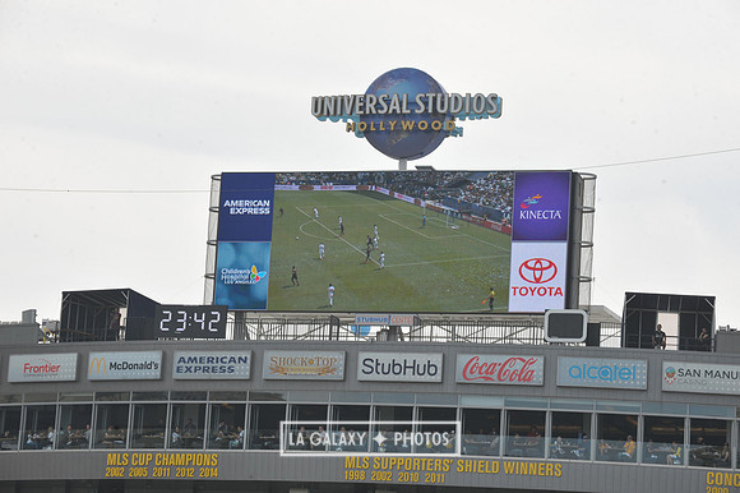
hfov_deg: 14.7
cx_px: 370
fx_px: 2876
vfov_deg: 9.8
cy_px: 246
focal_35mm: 140
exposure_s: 1/500
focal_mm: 140
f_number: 11
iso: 320
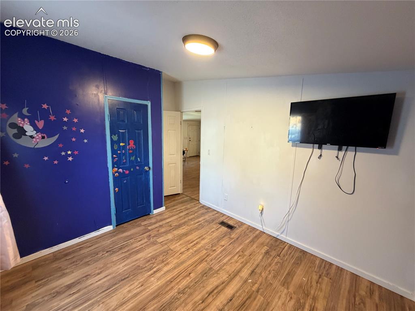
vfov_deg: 85.6
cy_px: 156
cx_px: 208
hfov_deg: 102.1
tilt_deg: -8.2
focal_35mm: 14
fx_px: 168
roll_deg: -1.7
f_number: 2.2
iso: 400
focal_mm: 2.22
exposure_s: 1/60
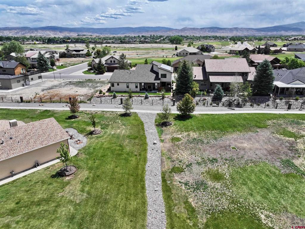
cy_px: 114
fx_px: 211
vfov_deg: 56.8
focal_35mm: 24
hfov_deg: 71.6
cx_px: 152
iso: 150
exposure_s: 1/2000
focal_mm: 12.29
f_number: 2.8
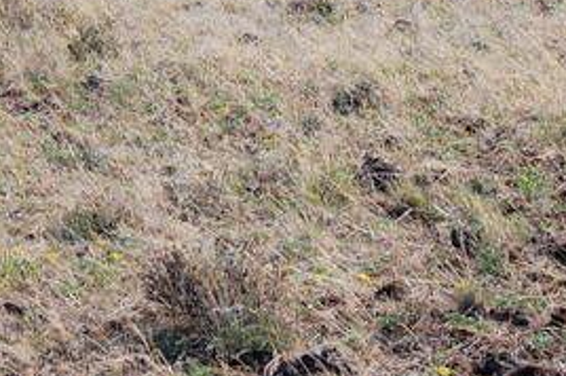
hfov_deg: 10.2
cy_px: -78
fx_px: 3164
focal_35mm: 201
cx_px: 167
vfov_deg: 6.8
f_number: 10
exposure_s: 1/400
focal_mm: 45
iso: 200
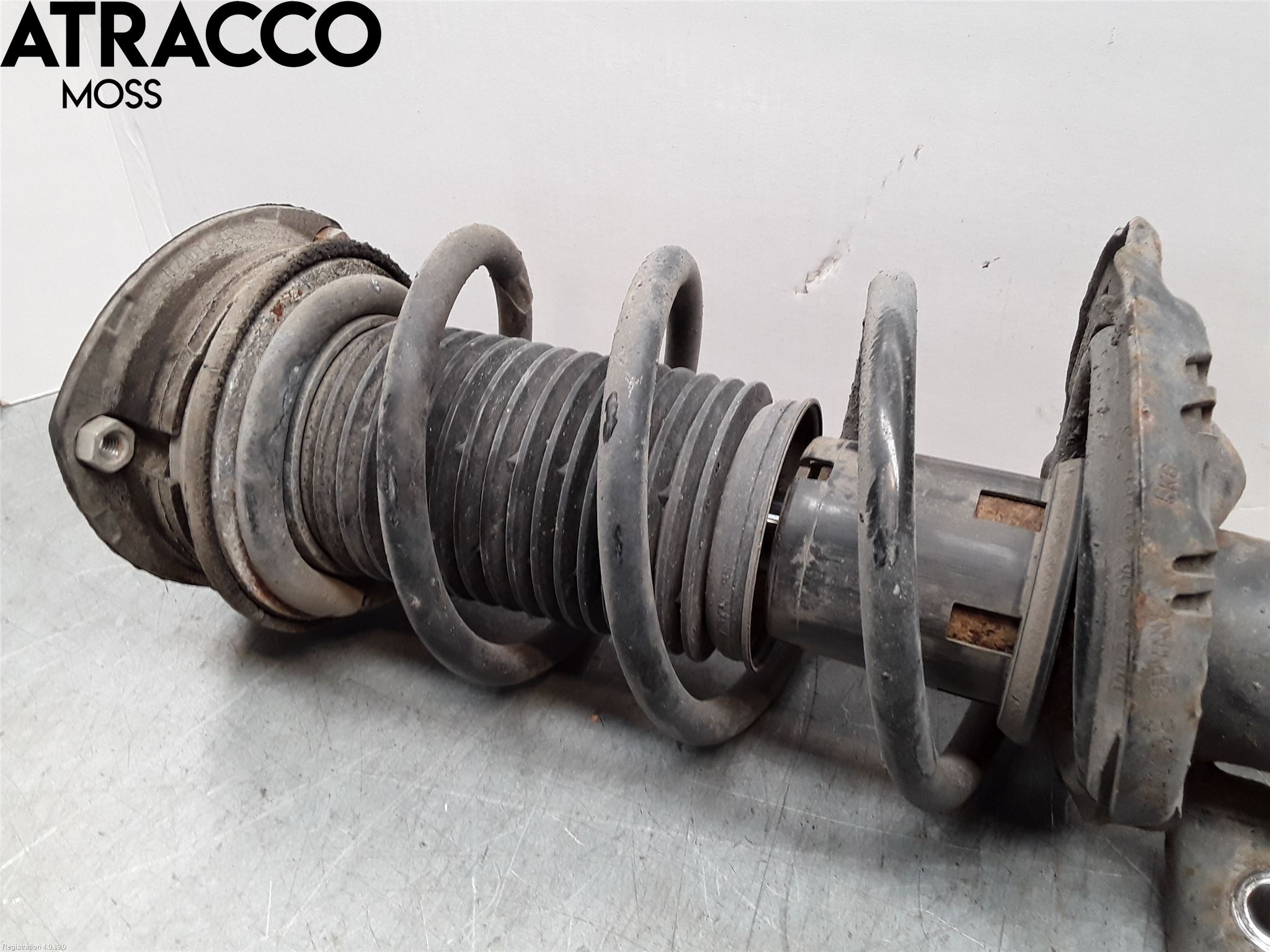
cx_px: 635
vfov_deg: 49.7
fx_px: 1027
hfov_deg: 63.4
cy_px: 476
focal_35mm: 28
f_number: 1.9
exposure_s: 1/50
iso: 64
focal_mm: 2.91
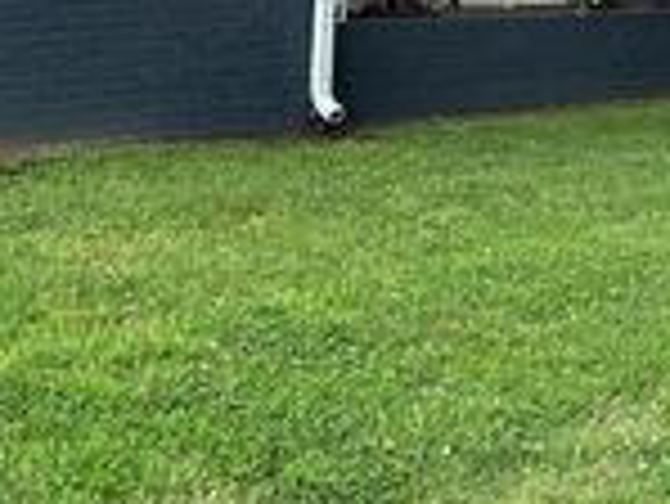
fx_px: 1685
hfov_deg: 22.3
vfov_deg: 15.5
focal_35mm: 87
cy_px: -277
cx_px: 184
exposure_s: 1/1311
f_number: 1.6
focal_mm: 5.96
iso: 50
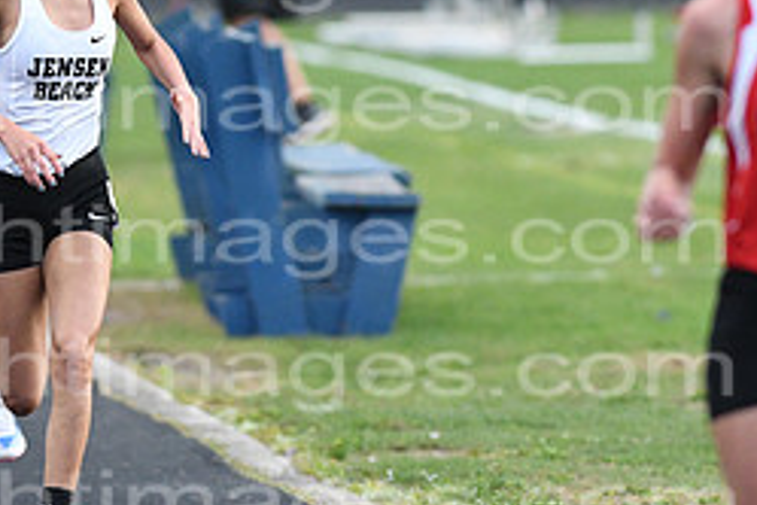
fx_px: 22077
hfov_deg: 2.0
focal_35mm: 1050
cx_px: 46
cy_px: 175
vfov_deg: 1.3
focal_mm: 300
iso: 3200
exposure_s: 1/1250
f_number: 4
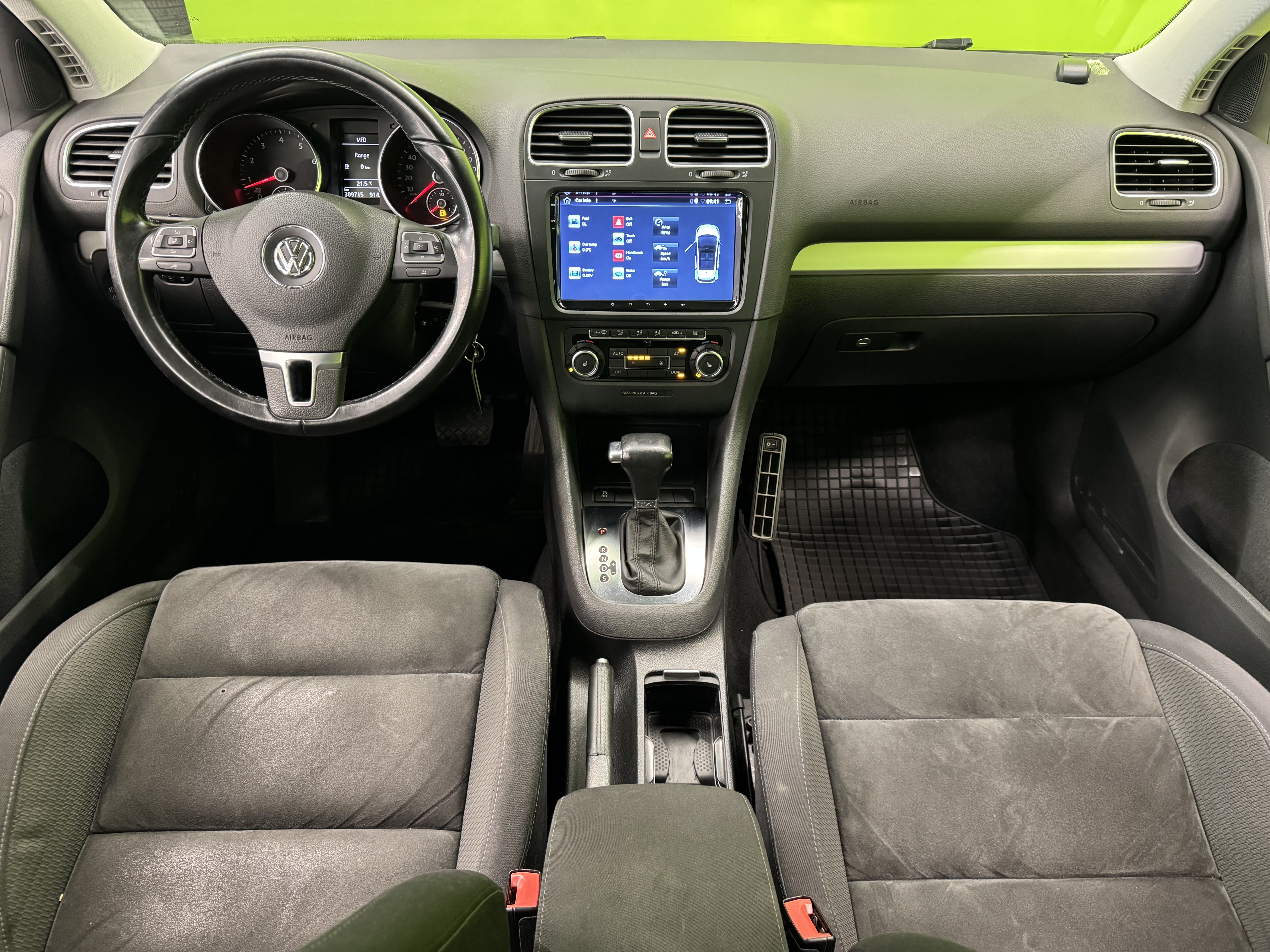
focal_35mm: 24
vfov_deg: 56.8
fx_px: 881
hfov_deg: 71.6
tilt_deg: -35.1
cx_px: 635
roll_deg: -0.1
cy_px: 476
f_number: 1.78
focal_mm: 6.76
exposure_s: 1/33
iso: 640
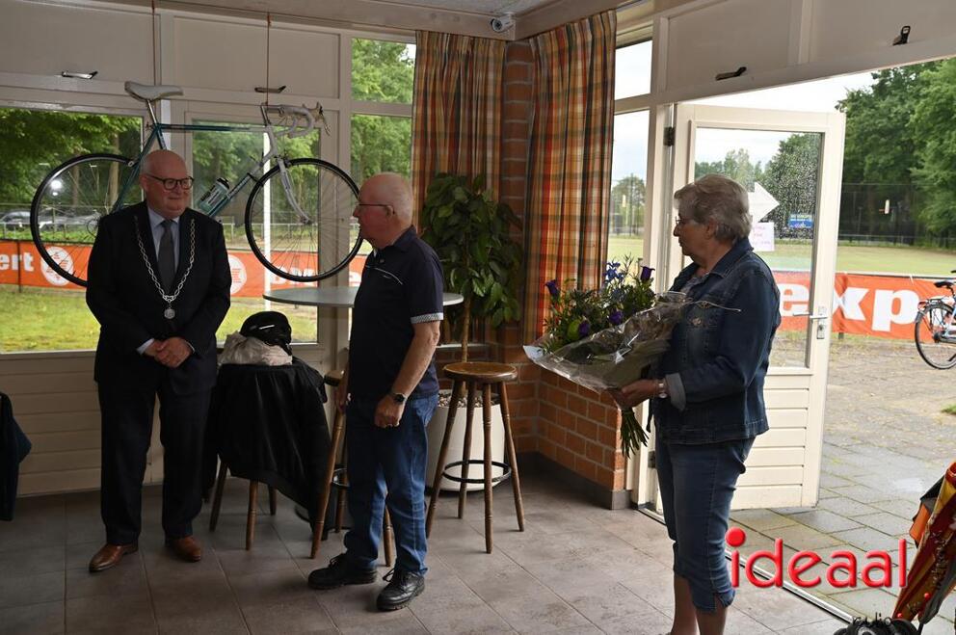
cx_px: 478
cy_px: 318
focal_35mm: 34
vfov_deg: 38.8
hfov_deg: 55.8
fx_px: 902
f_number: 5
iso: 200
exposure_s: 1/100
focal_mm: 34
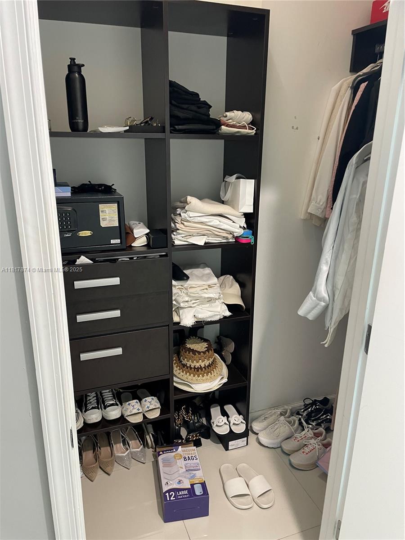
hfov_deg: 53.1
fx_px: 406
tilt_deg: -17.3
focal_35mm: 26
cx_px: 202
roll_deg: -0.6
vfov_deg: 67.3
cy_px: 270
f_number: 1.6
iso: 160
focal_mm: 4.2
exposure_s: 1/60
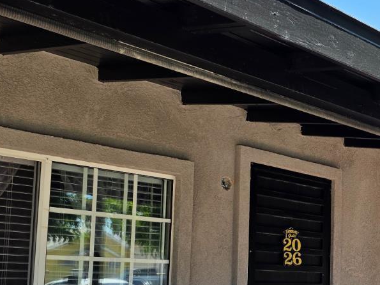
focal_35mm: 58
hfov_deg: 31.5
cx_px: 349
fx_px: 637
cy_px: 223
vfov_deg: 24.9
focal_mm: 6.3
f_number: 1.7
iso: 80
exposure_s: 1/2650
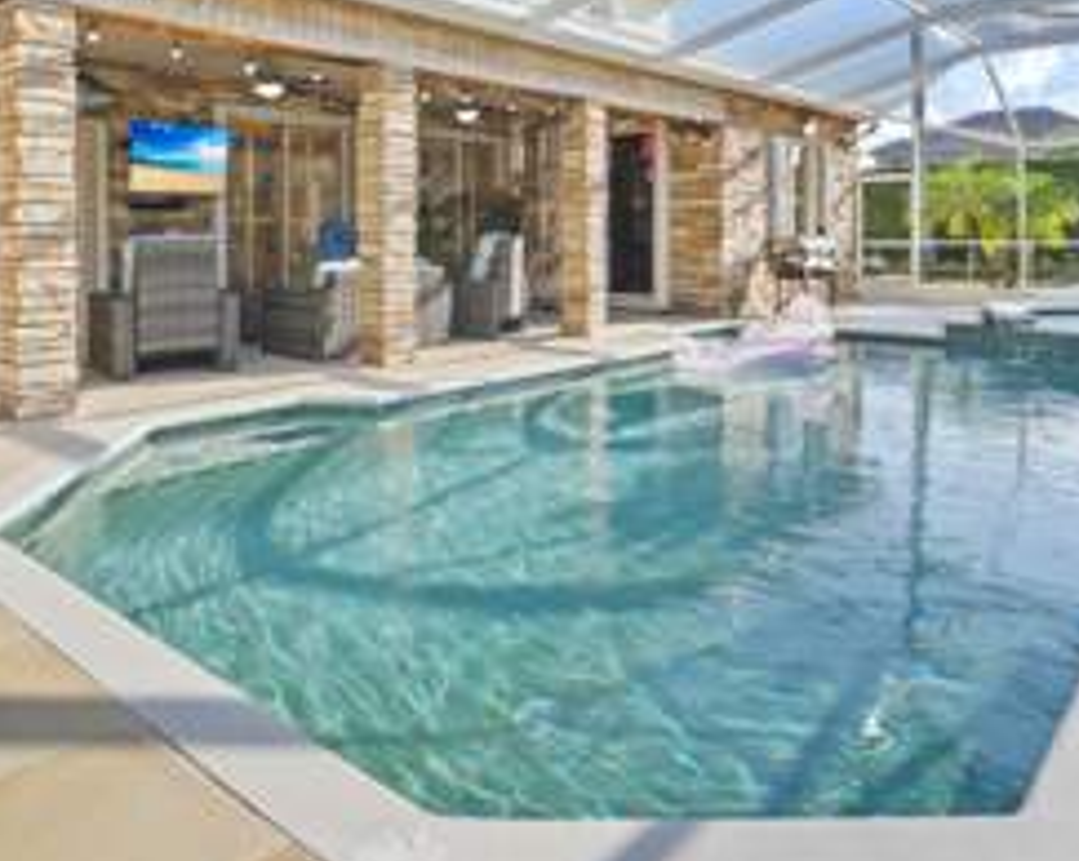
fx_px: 830
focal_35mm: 26
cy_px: 253
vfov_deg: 53.2
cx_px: 484
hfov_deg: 65.9
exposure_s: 1/50
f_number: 9
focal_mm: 14
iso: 250
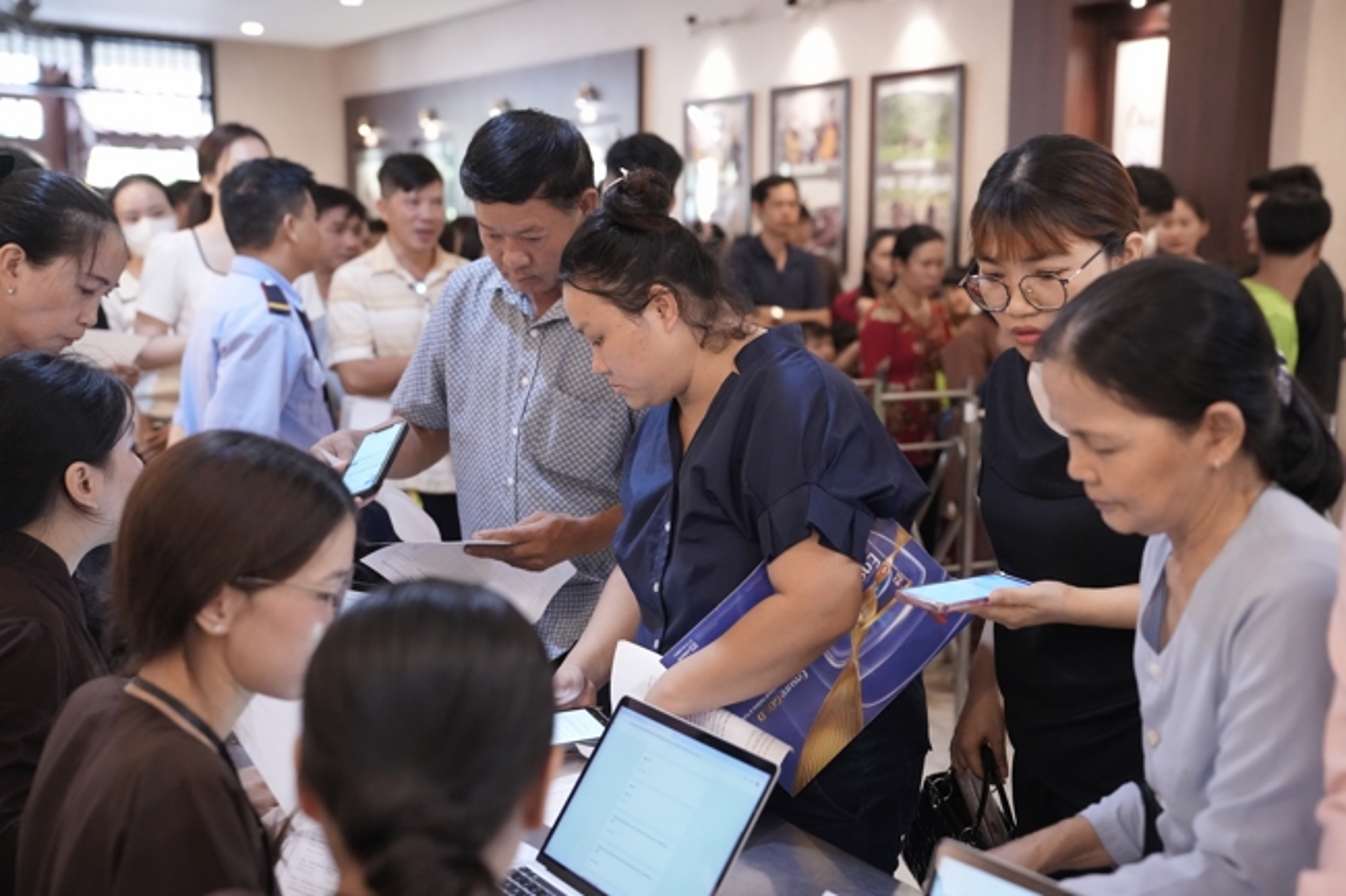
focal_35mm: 45
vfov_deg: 29.8
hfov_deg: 43.6
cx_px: 673
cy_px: 448
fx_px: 1682
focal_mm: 45
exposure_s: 1/160
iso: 6400
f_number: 2.8
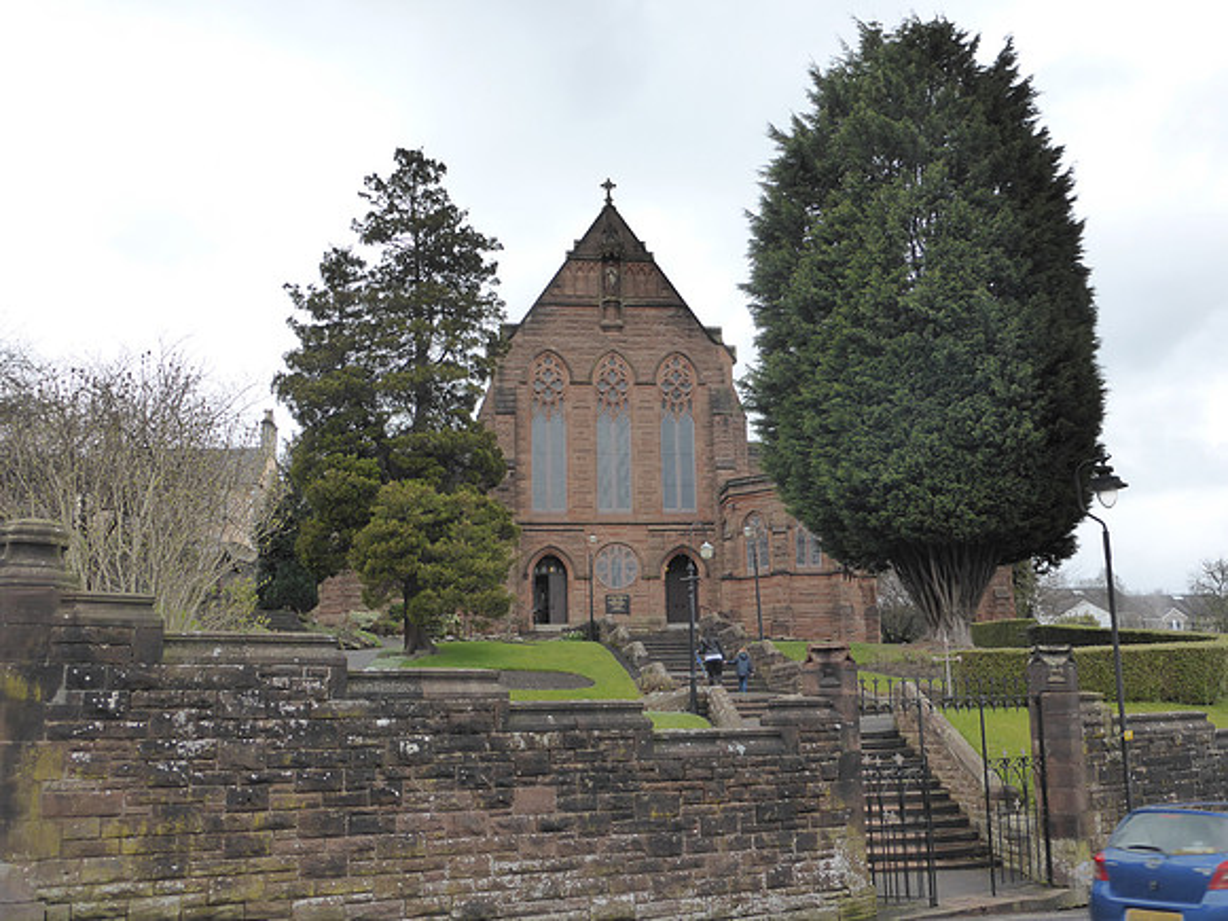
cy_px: 460
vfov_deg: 40.7
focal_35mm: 35
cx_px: 614
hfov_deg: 52.6
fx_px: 1242
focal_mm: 6.1
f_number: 3.7
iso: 200
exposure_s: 1/400
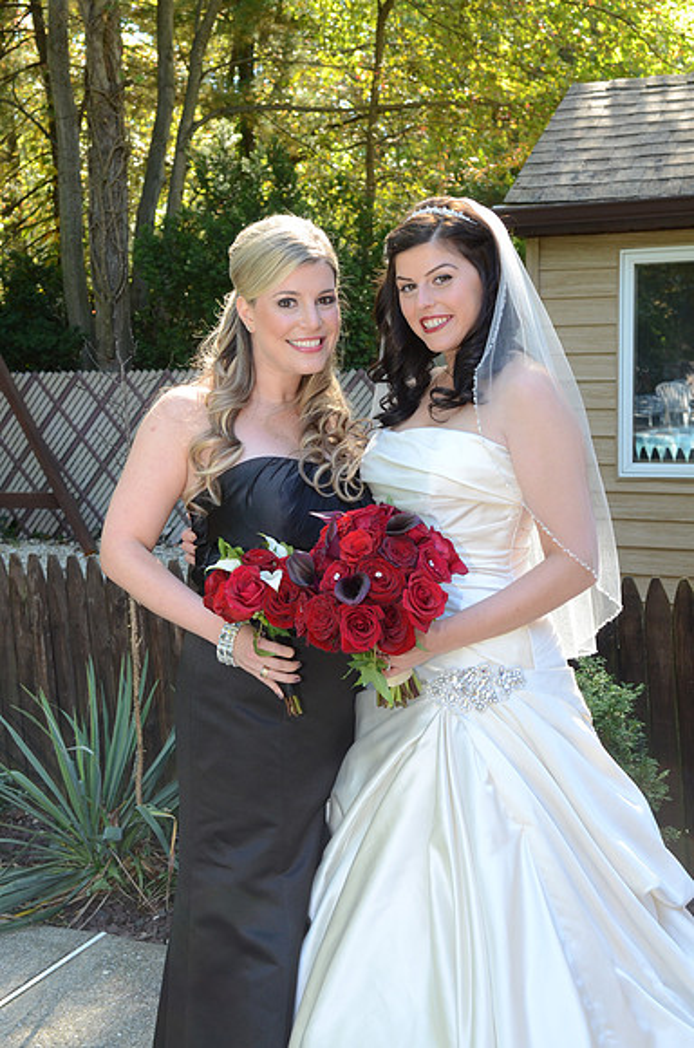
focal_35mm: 48
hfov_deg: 27.9
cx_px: 347
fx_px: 1395
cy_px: 524
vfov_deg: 41.2
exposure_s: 1/100
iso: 500
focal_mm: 32
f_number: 6.3
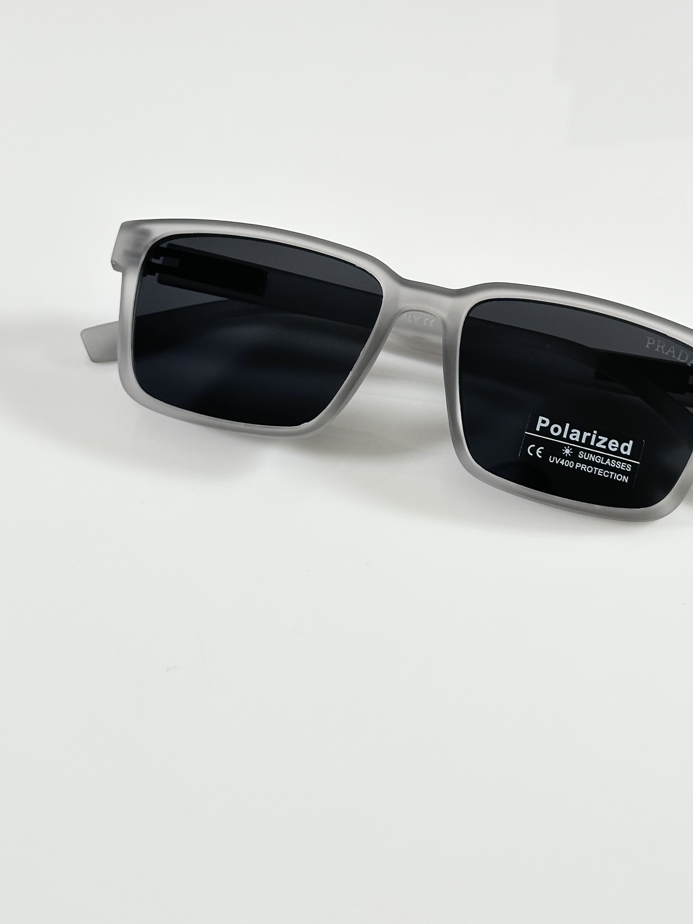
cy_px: 359
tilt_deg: -45.8
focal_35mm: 68
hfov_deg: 21.6
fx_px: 1815
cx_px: 403
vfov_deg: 28.5
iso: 80
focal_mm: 6.86
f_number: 1.78
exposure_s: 1/100
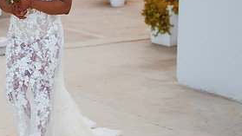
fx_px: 610
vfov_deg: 12.7
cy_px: 28
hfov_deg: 22.2
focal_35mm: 95
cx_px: 57
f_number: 1.4
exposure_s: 1/2500
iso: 320
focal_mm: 35
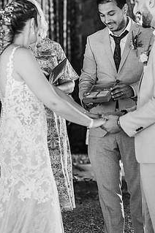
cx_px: 95
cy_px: 74
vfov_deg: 17.0
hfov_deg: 11.4
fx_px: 777
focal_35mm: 120
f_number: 2.2
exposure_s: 1/200
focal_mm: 85
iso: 720
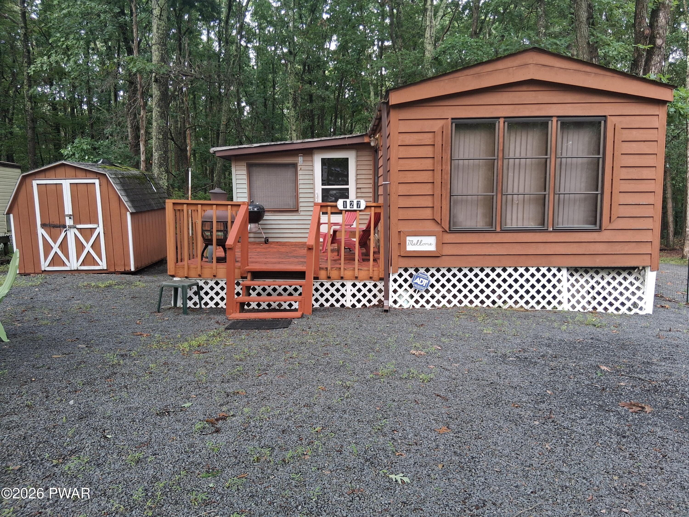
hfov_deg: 67.3
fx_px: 518
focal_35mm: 26
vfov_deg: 53.1
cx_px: 344
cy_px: 258
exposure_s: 1/120
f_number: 1.8
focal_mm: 3.98
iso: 80
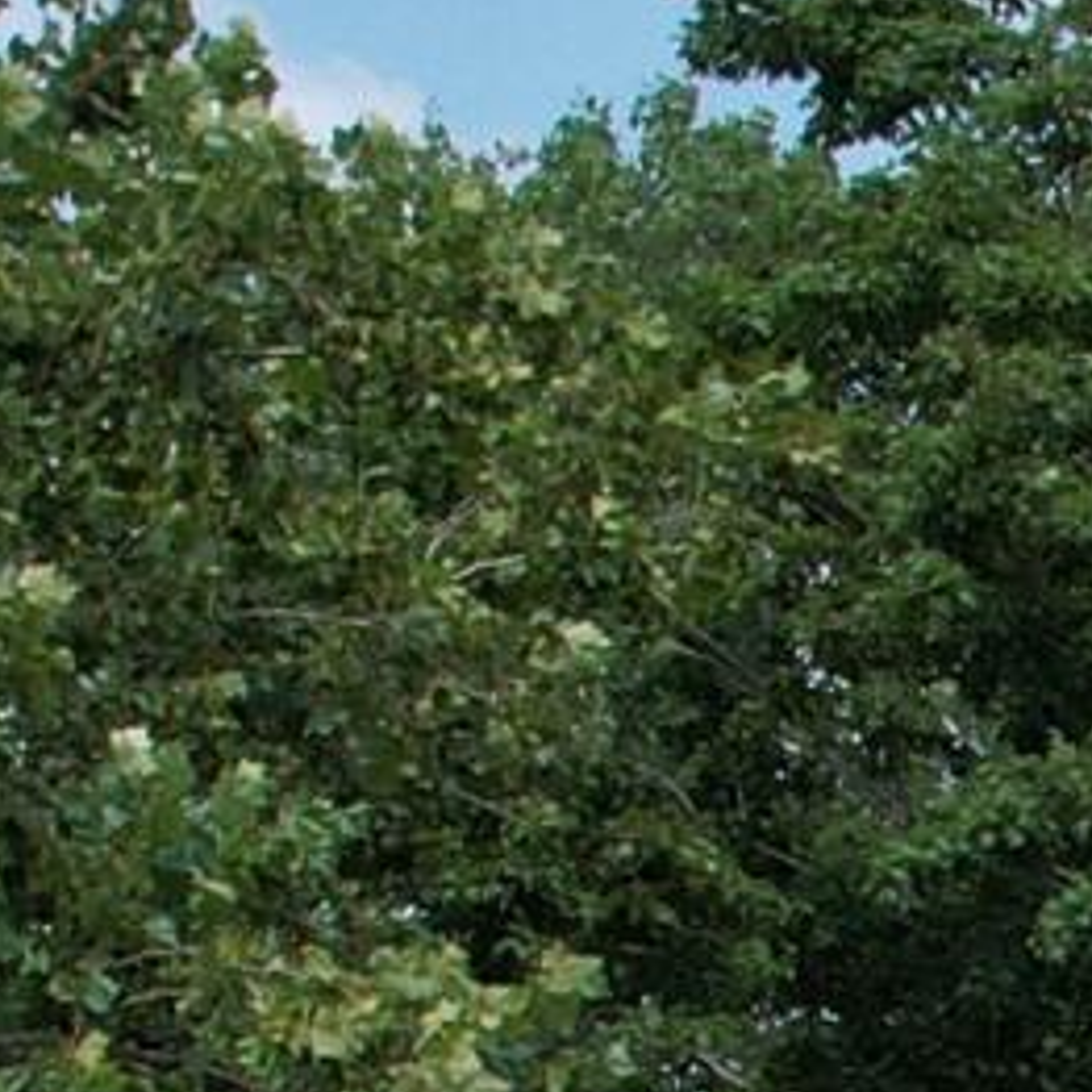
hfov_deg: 7.0
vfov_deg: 7.6
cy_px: 2726
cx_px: 3626
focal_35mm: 214
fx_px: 7638
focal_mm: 8.38
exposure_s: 1/2000
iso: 110
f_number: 2.8
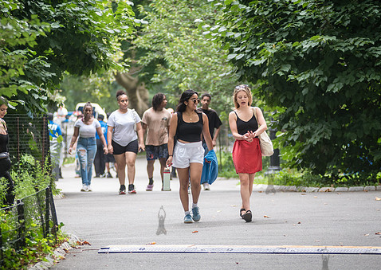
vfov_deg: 6.8
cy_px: 142
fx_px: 2278
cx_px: 189
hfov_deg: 9.6
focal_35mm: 211
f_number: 2.8
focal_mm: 135
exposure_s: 1/160
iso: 200
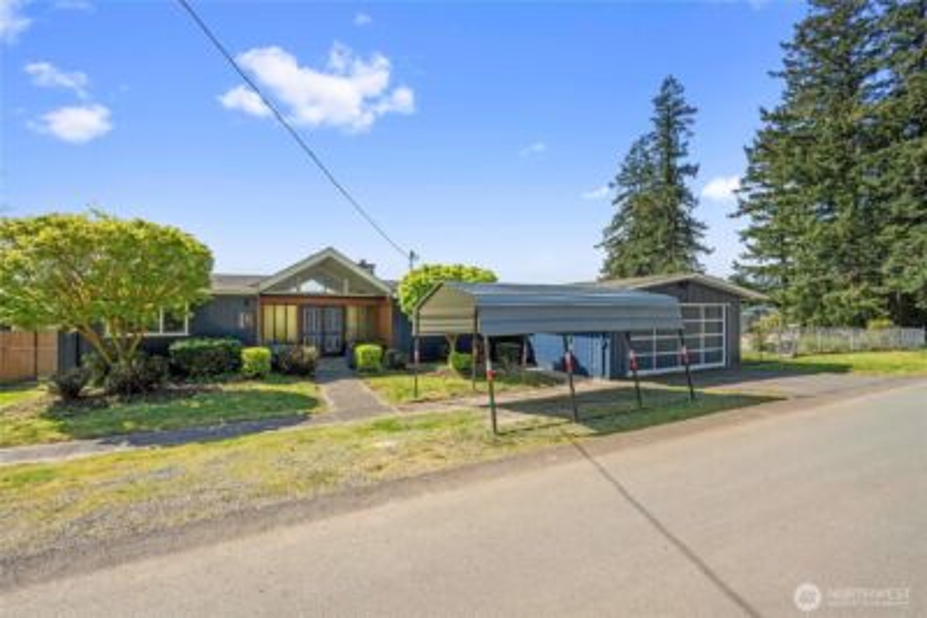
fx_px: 386
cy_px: 309
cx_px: 464
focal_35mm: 15
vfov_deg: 77.4
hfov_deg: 100.4
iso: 200
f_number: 8
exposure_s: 1/400
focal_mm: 15
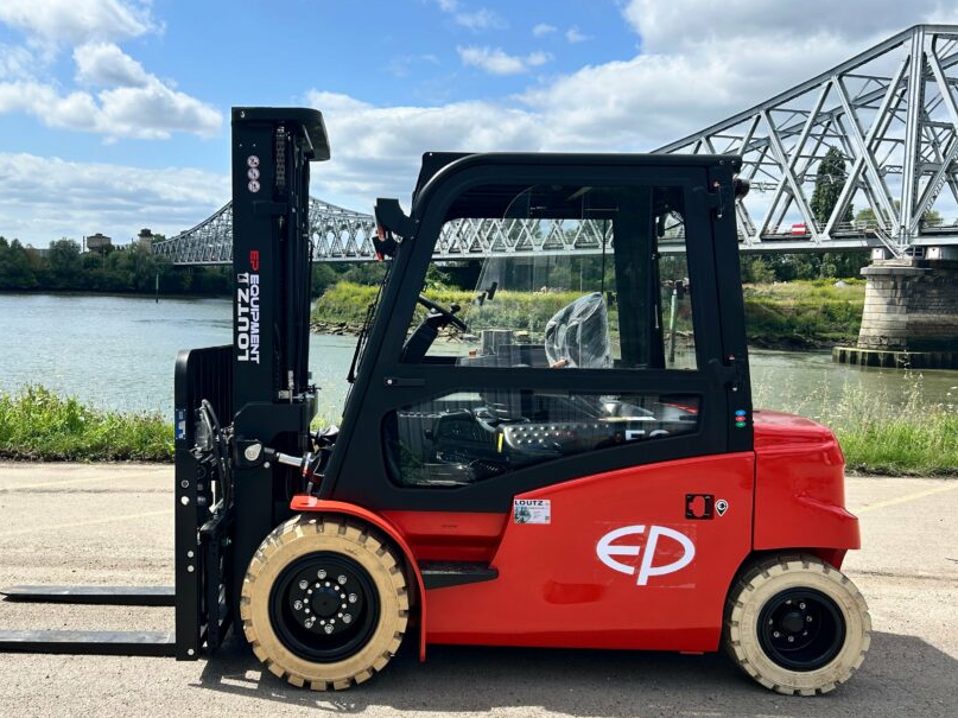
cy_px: 364
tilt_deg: -3.9
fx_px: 913
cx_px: 374
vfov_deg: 42.9
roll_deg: -1.3
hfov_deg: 54.9
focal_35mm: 33
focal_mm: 5.7
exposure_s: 1/5076
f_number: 1.5
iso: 50
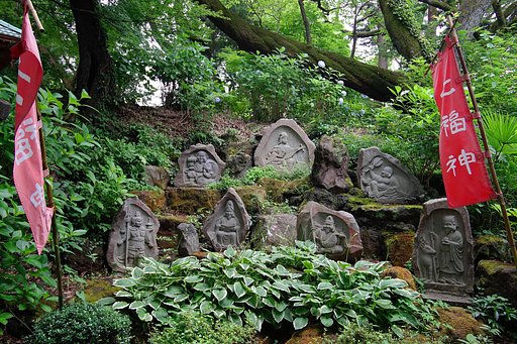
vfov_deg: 53.1
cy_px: 172
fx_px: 345
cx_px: 258
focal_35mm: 24
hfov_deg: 73.8
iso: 1000
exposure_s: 1/200
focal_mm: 24
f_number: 6.3
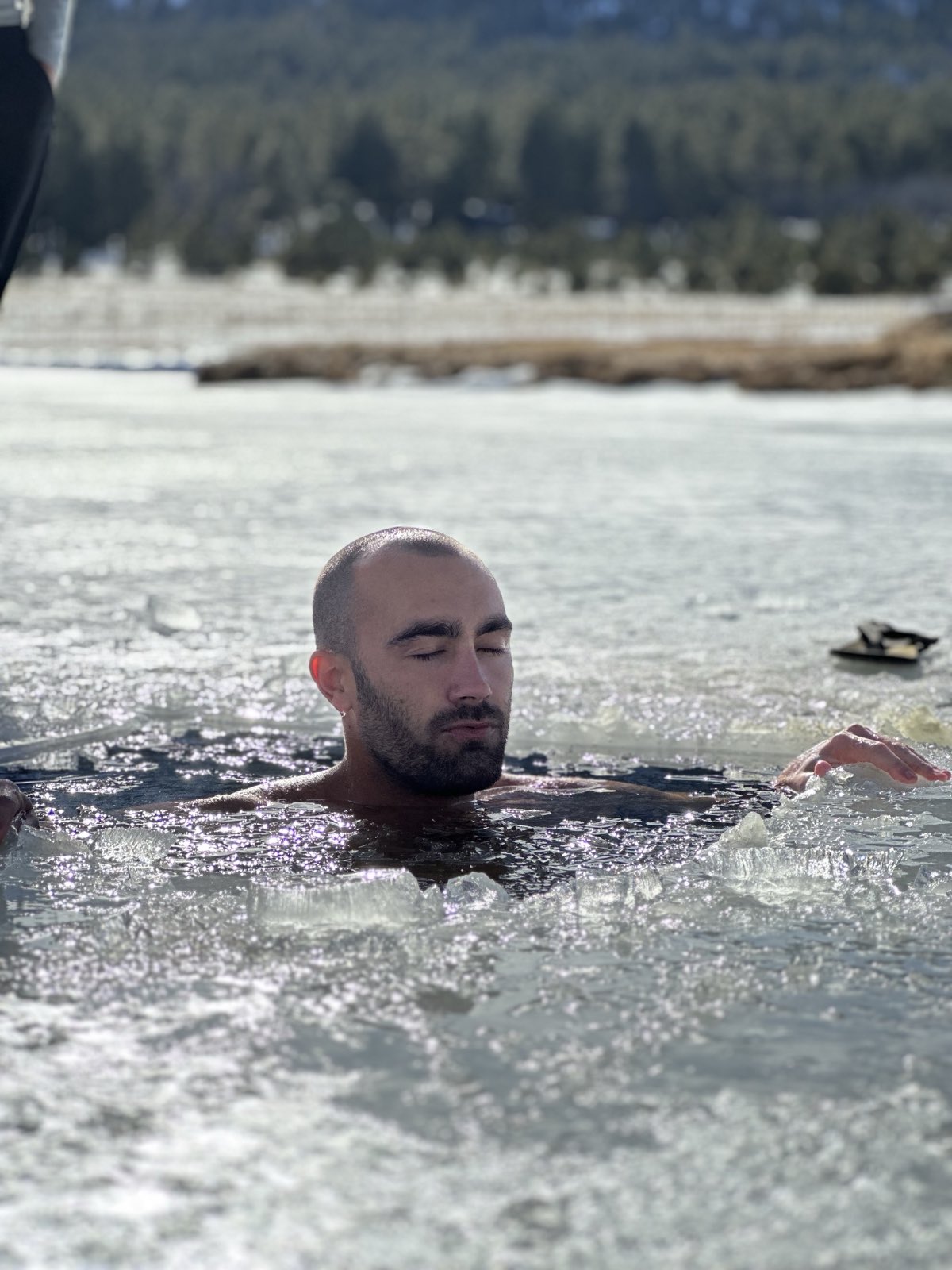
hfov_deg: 19.1
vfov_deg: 25.3
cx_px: 476
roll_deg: -1.4
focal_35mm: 77
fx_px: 2824
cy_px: 635
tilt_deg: -5.0
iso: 32
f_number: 2.8
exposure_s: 1/1488
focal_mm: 9
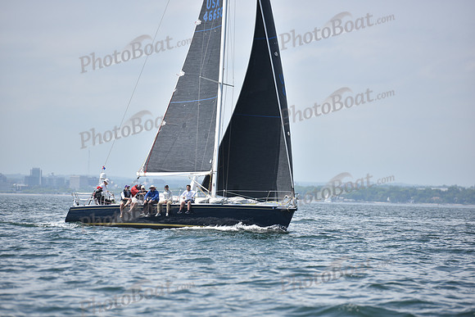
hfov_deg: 10.5
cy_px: 158
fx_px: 2573
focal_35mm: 195
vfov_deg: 7.0
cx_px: 238
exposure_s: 1/2500
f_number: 4.5
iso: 200
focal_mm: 195
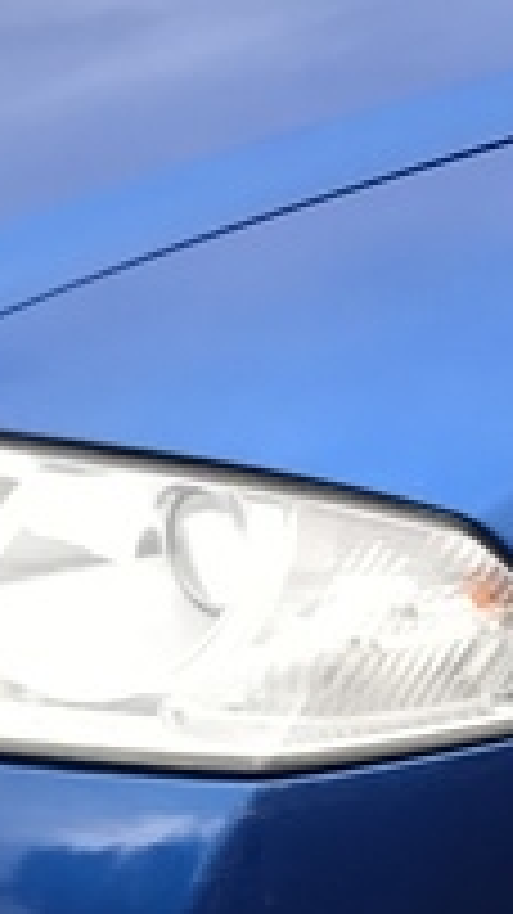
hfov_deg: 7.7
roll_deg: -1.7
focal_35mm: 154
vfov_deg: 14.0
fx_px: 3729
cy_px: 432
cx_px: 842
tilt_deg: -18.8
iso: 20
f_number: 1.8
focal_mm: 3.99
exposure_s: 1/435
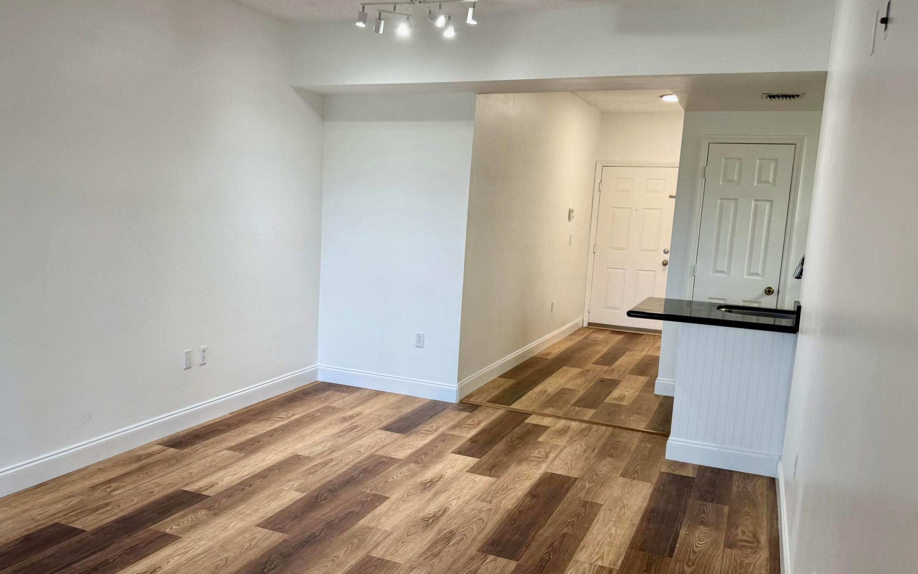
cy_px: 314
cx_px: 399
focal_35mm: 31
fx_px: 776
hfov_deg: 61.0
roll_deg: -2.2
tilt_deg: -8.2
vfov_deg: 40.6
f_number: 1.78
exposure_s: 1/120
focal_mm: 6.76
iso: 125
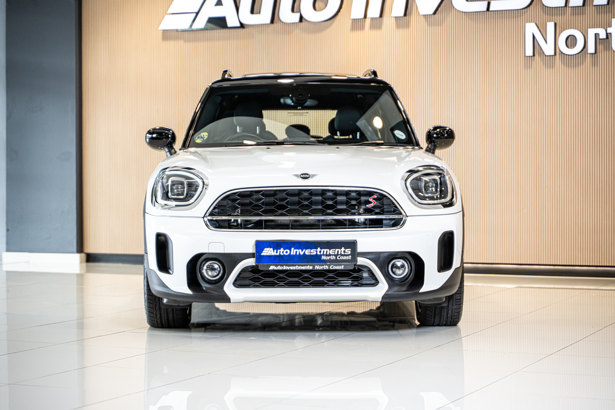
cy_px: 205
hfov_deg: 27.0
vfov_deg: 18.2
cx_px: 308
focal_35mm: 75
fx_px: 1281
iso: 640
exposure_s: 1/200
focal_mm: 75
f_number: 2.8
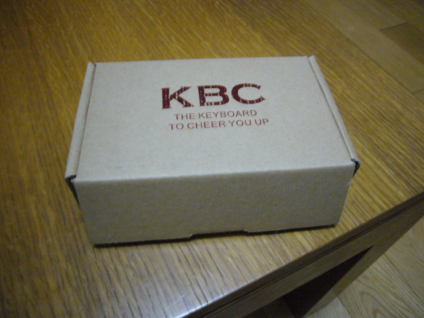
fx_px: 343
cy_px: 159
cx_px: 212
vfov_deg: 49.7
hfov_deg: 63.4
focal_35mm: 28
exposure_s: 1/8
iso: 400
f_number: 2.8
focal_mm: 4.6
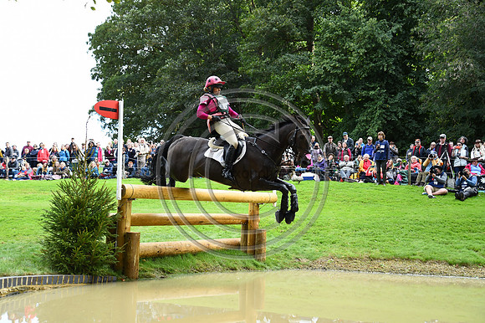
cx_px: 242
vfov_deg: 30.5
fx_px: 592
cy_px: 162
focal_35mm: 44
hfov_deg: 44.5
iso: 1100
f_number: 4.2
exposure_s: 1/1250
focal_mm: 44
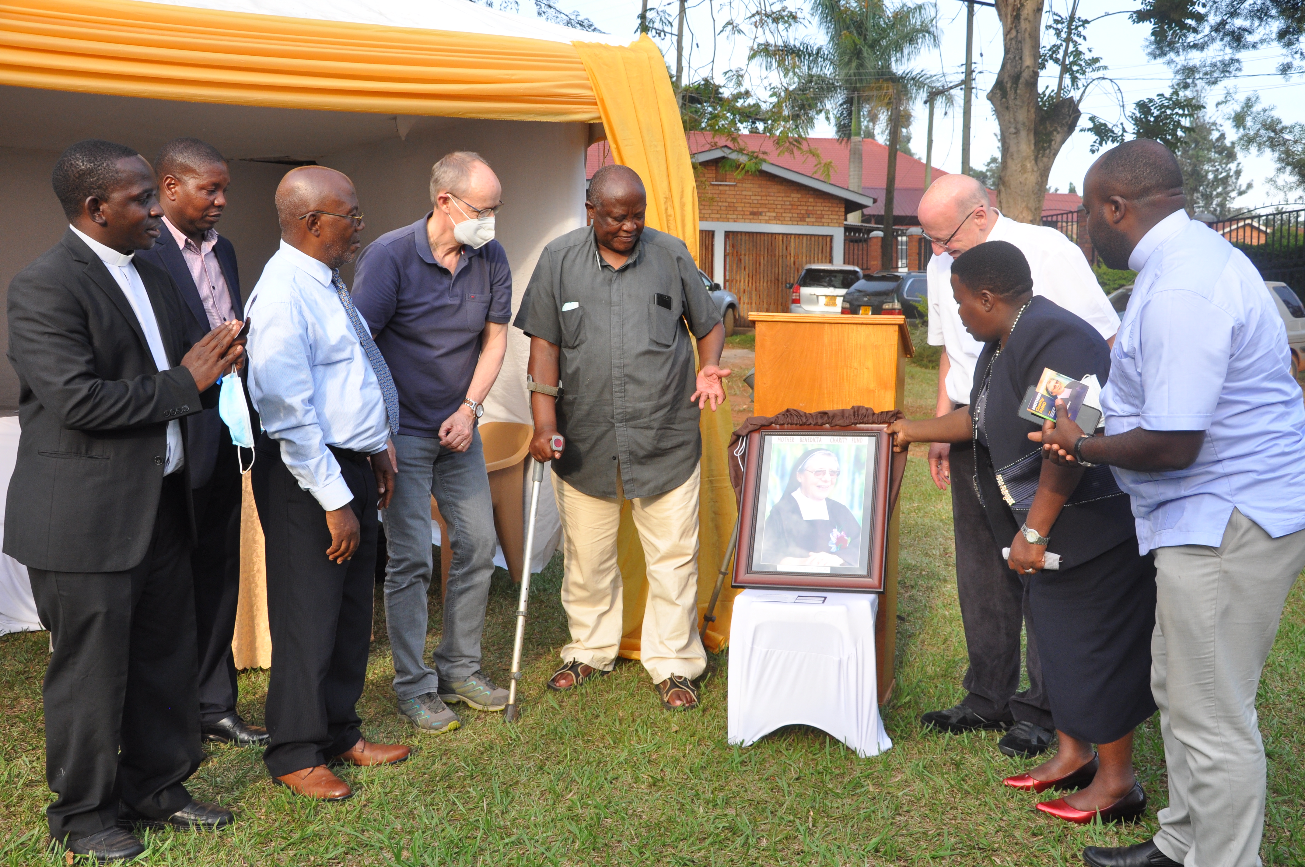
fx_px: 1358
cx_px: 652
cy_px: 434
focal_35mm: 38
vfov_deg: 35.4
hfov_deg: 51.3
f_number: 8
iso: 500
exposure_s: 1/160
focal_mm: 25
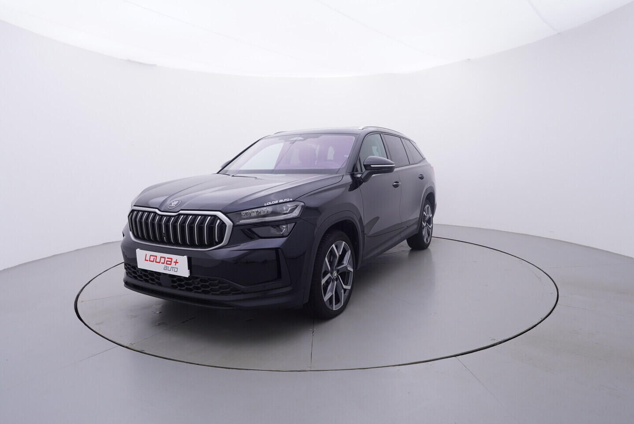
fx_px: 396
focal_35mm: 22
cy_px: 212
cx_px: 317
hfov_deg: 77.3
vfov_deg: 56.2
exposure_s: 1/80
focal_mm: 15
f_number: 5
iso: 200
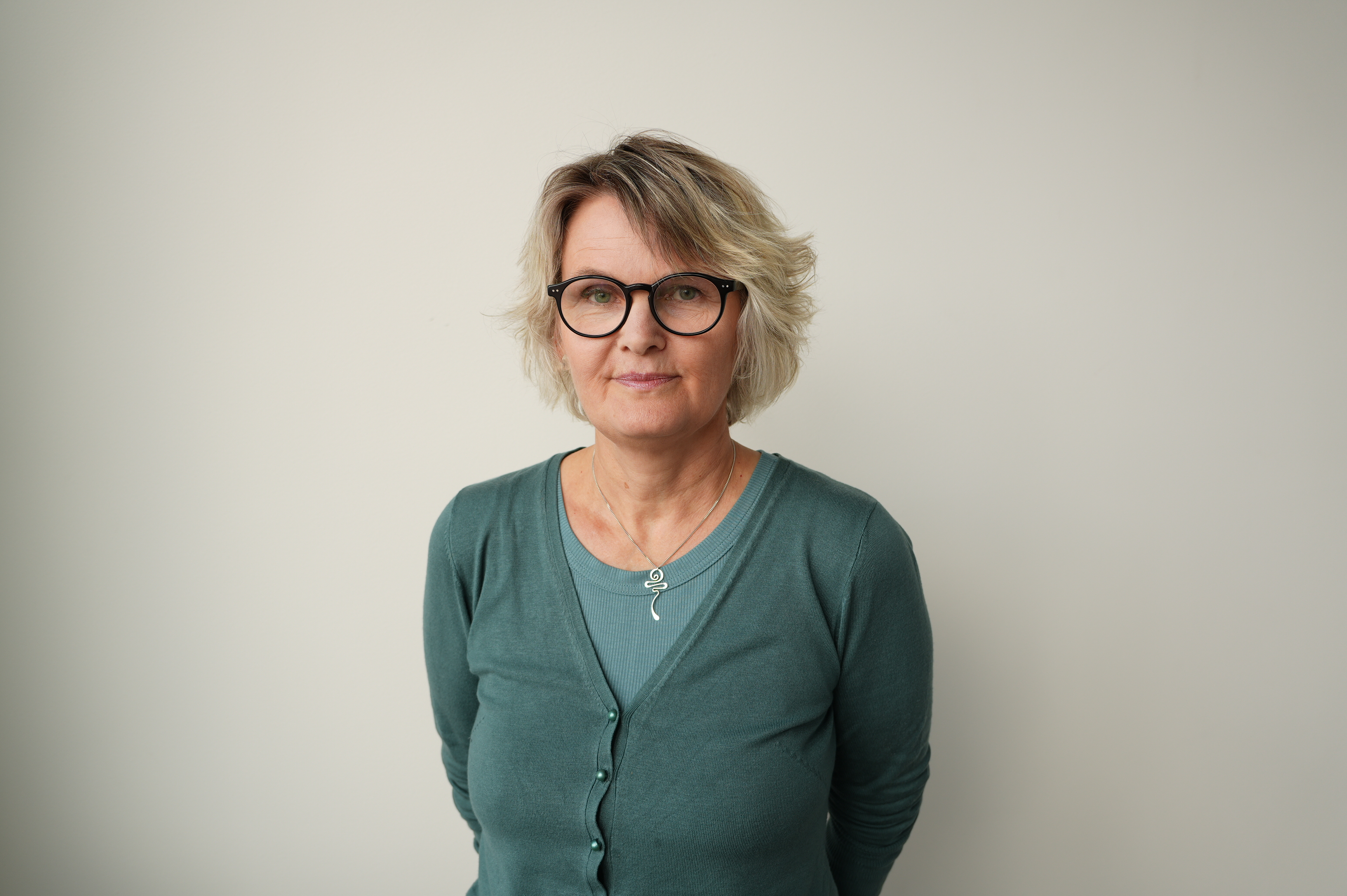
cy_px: 448
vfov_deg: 42.6
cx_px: 674
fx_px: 1150
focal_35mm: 31
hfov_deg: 60.7
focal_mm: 20.5
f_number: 3.2
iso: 50
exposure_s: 1/60
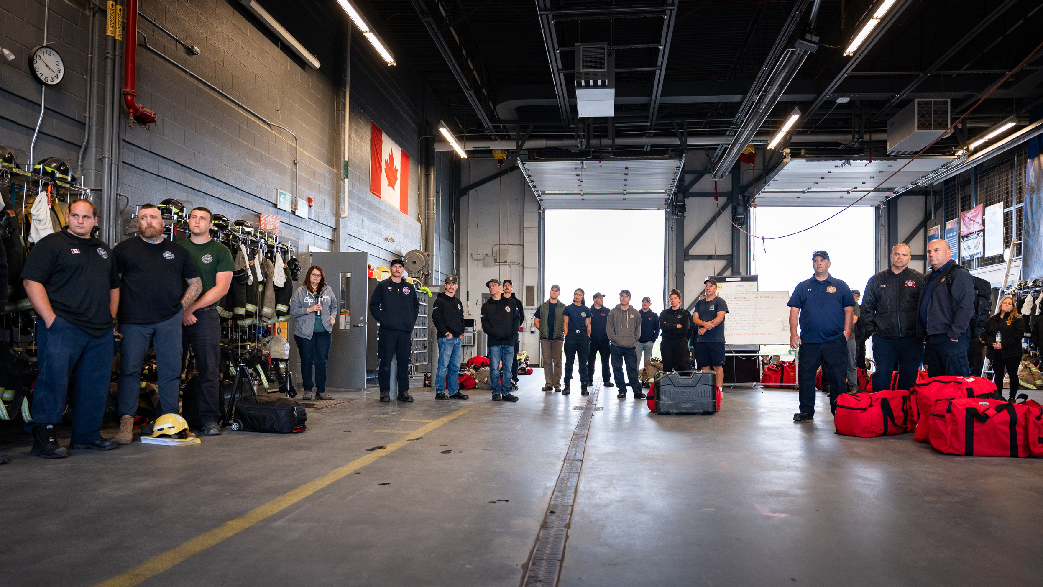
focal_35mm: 28
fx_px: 774
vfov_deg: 41.5
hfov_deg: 67.9
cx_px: 539
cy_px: 318
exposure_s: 1/200
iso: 640
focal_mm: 24
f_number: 2.8
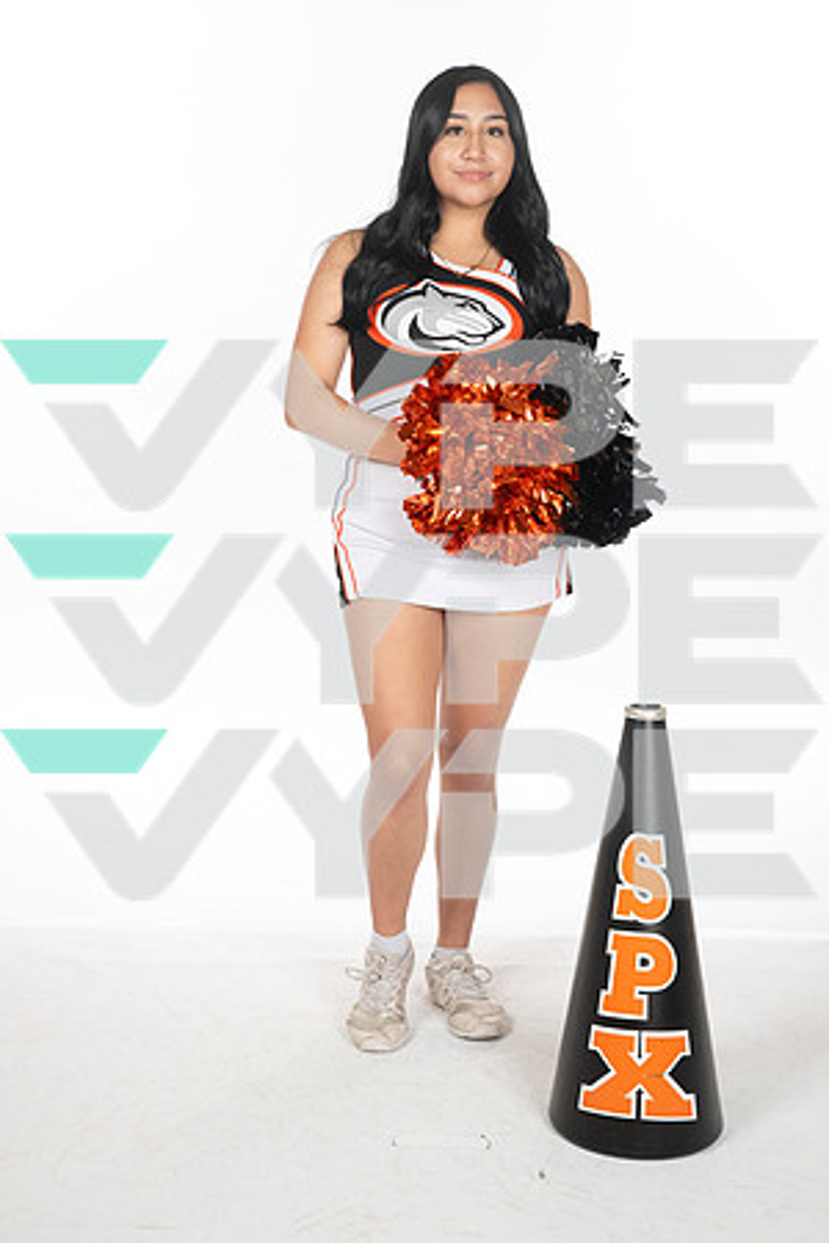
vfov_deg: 39.6
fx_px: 1727
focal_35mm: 50
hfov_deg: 27.0
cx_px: 414
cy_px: 622
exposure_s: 1/320
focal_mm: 50
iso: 800
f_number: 8
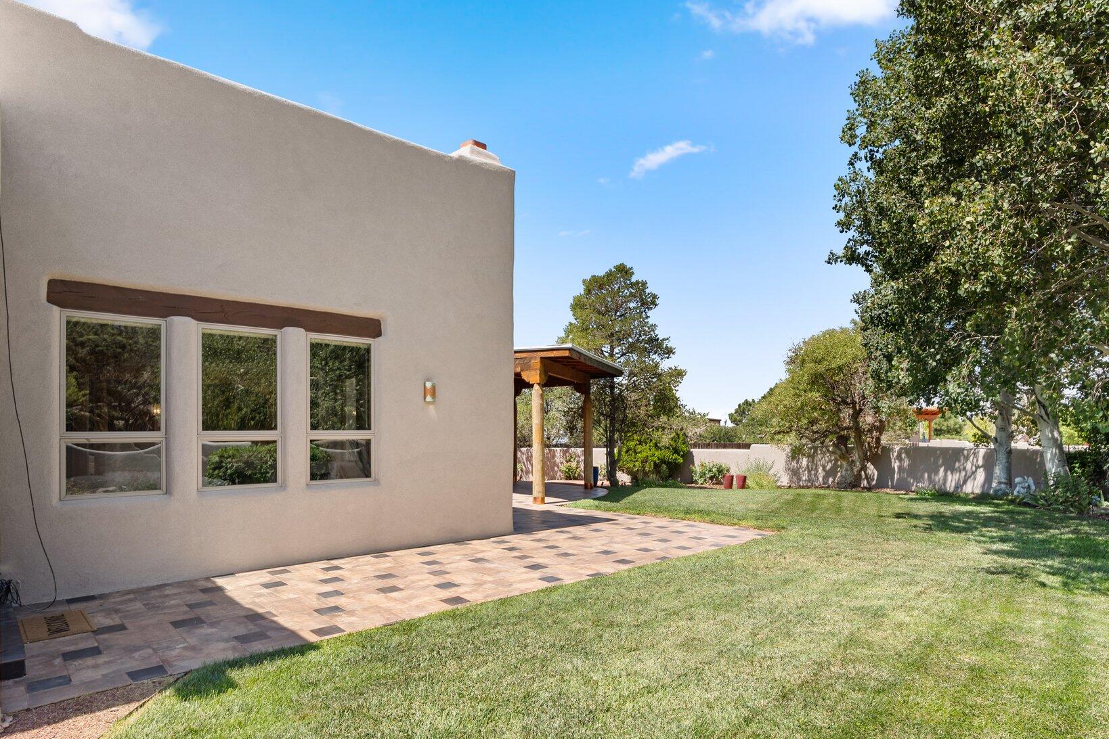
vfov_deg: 61.6
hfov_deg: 84.0
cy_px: 430
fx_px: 616
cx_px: 552
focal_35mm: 20
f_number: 9
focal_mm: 16
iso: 125
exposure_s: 1/160
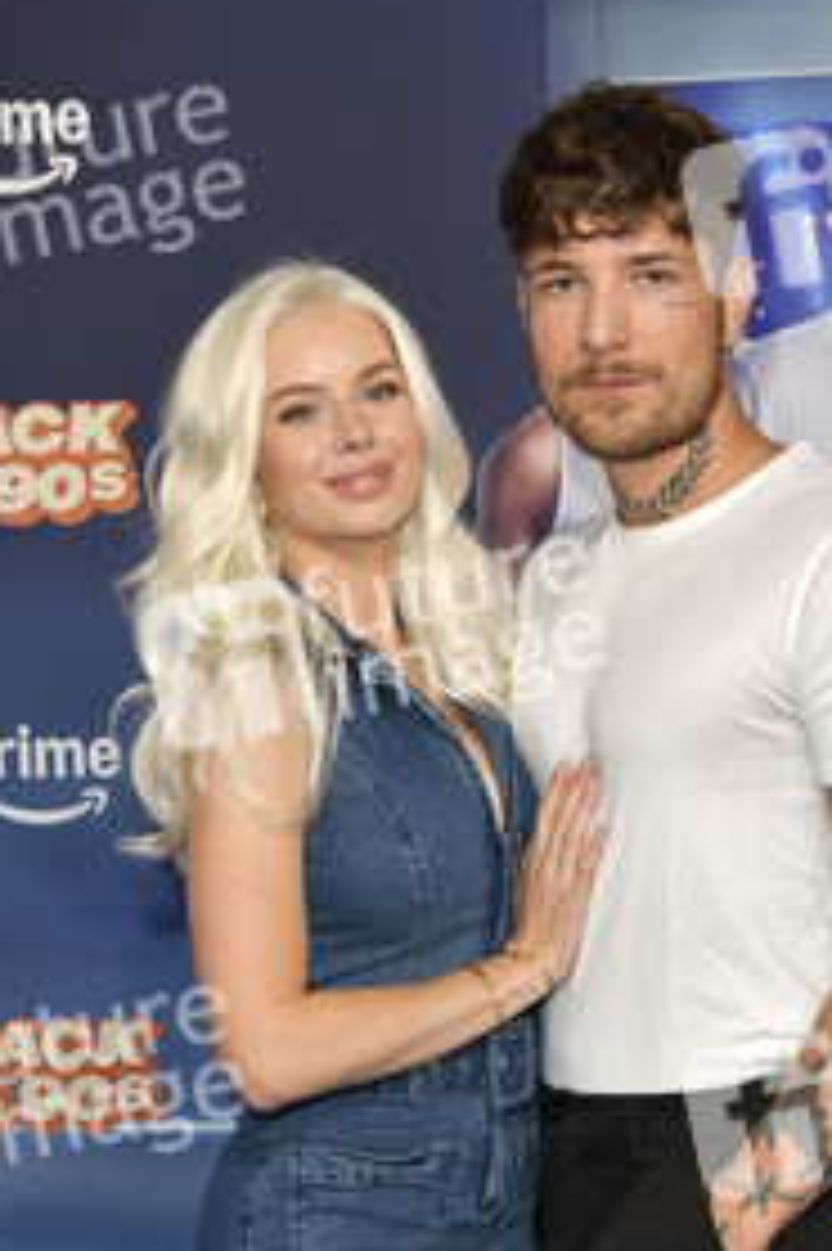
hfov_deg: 19.7
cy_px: 868
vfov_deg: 29.0
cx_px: 504
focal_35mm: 69
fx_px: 2395
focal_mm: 48
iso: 800
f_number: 6.3
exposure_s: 1/200
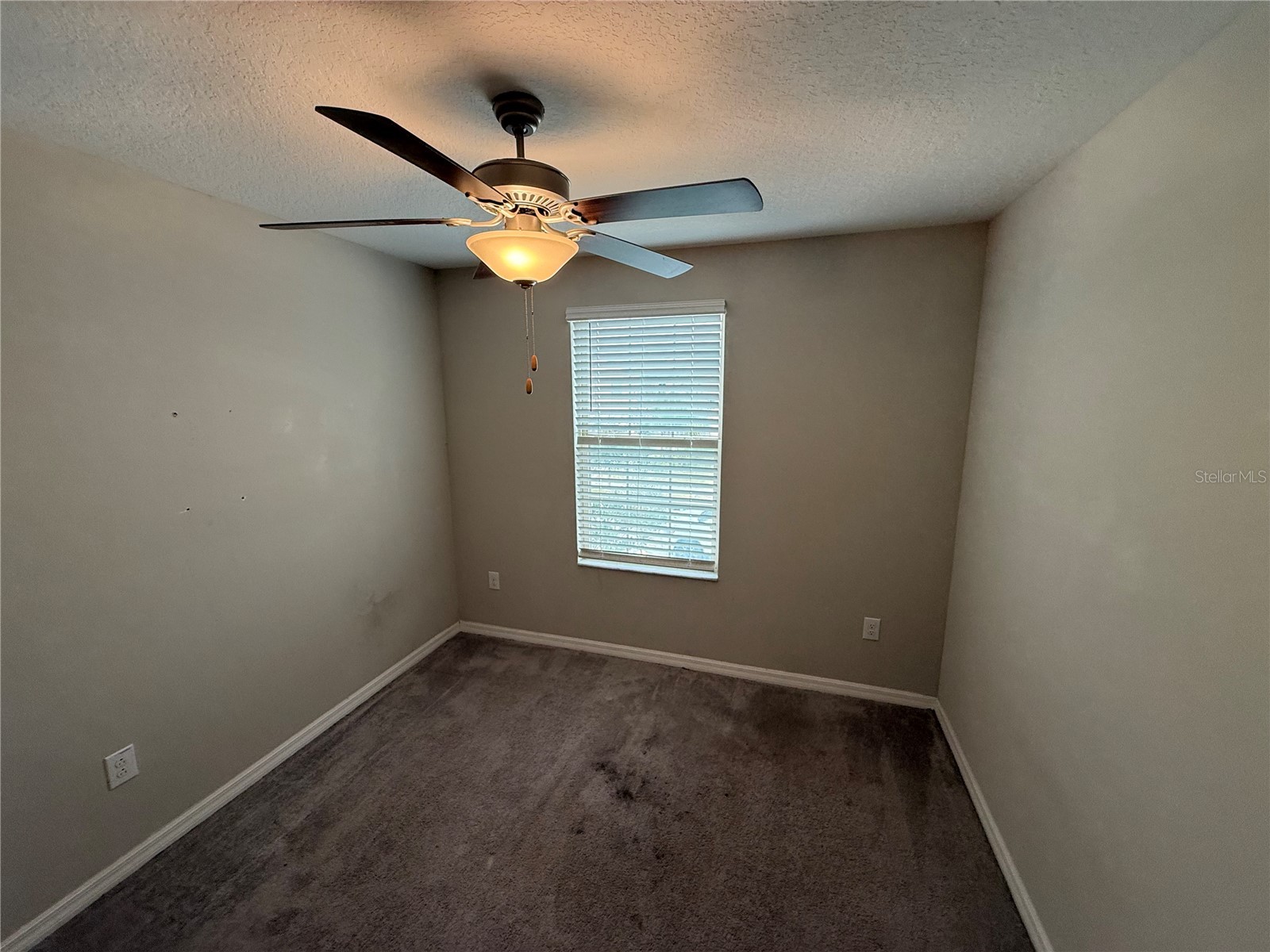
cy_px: 476
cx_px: 635
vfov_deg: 85.7
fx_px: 514
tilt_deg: -6.9
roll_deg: +0.3
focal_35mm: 14
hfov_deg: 102.1
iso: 100
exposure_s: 1/120
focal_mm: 2.22
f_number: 2.2
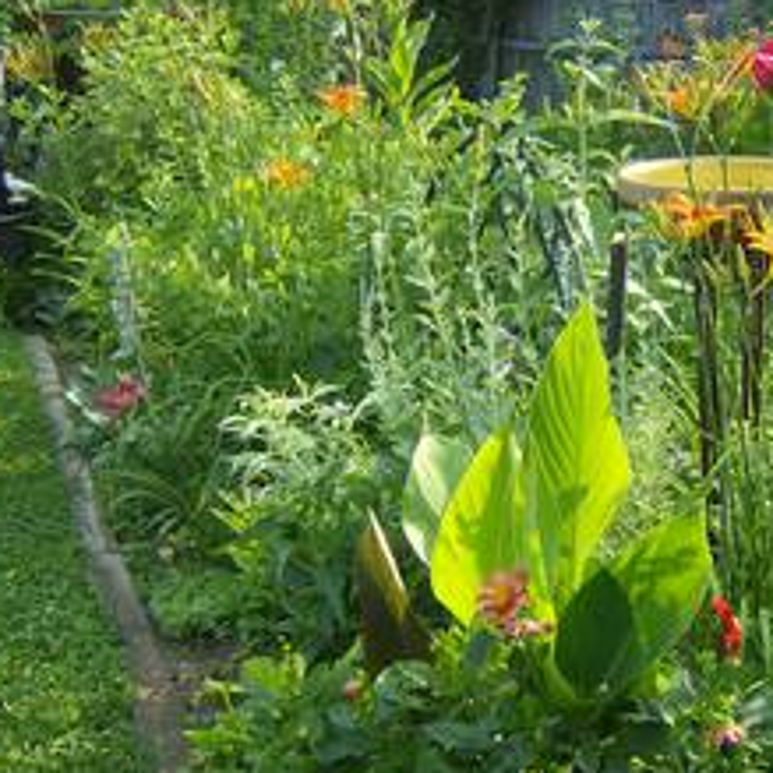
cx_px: 614
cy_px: 321
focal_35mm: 64
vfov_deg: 26.8
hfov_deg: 26.4
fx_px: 1617
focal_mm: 6
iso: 100
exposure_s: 1/269
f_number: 2.8
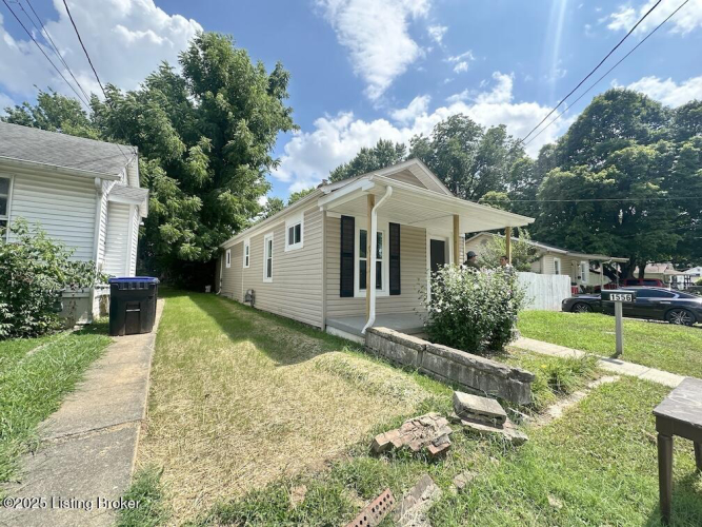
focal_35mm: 14
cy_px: 264
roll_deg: -0.2
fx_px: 284
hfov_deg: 102.1
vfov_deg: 85.7
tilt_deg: +3.5
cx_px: 351
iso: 40
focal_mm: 2.22
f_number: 2.2
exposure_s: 1/842
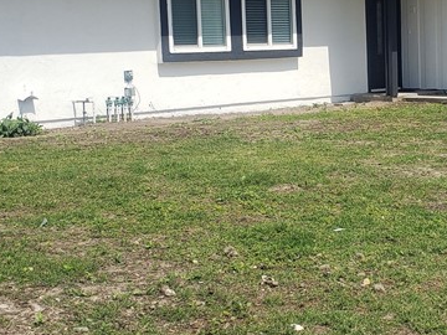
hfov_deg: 26.1
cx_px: 320
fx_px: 956
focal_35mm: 74
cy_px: 123
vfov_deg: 19.9
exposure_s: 1/1488
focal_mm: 4.3
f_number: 2.4
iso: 50
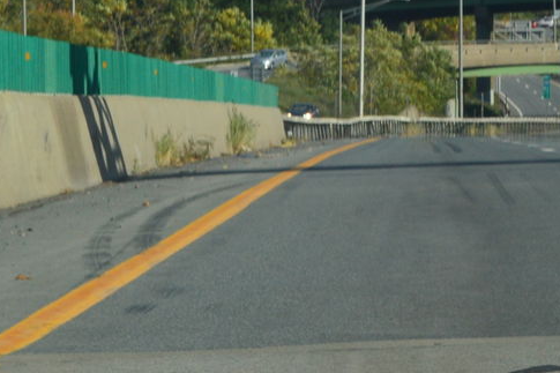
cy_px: -100
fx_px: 4432
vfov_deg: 4.8
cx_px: 934
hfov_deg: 7.1
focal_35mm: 285
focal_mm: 48
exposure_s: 1/500
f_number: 11
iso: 320
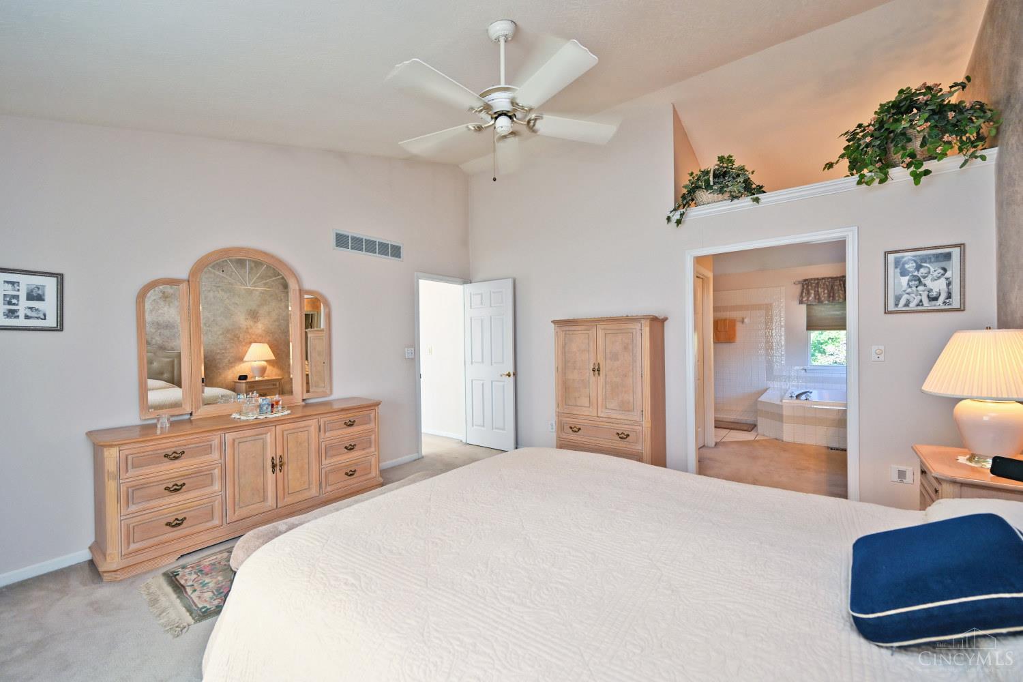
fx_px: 398
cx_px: 512
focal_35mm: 14
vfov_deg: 81.2
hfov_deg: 104.3
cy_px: 341
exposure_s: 1/60
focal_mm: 14
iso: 200
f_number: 4
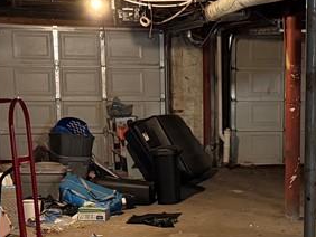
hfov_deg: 22.0
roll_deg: -1.5
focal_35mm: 87
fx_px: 795
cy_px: 199
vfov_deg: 16.8
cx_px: 275
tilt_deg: -9.0
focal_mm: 6.76
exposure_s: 1/30
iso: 1000
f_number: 1.78
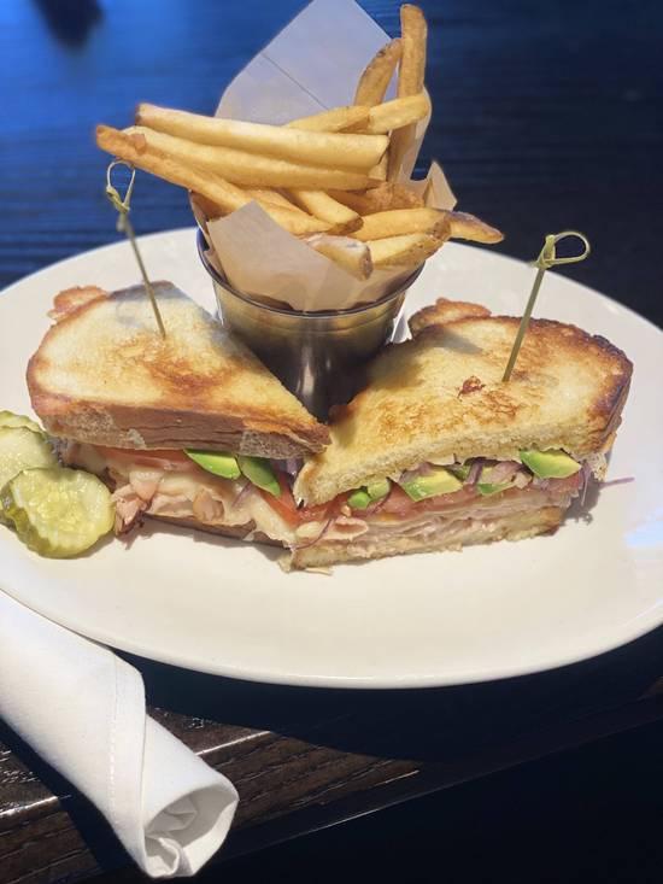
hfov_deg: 28.0
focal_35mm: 52
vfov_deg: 36.8
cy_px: 442
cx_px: 332
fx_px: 1328
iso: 160
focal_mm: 6
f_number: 2
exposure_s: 1/122
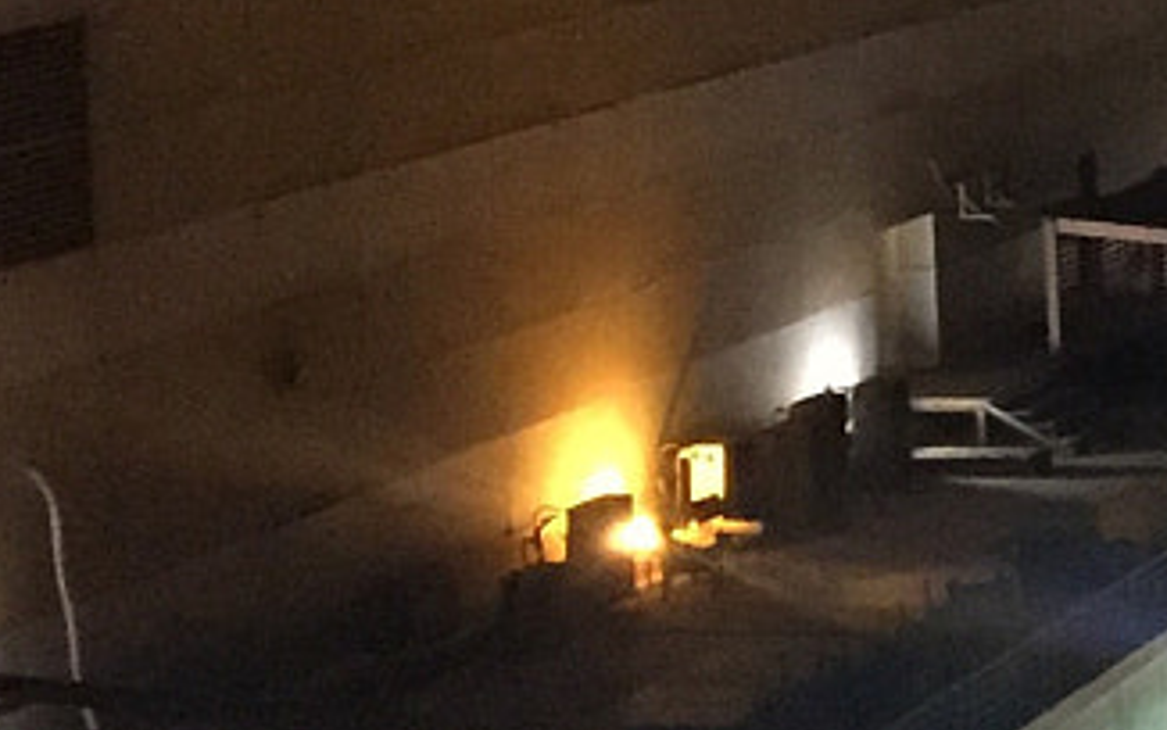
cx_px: 2814
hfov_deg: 11.4
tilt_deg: -5.0
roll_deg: -1.3
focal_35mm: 151
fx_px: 4804
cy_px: -47
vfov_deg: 8.6
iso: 320
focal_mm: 4.15
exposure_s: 1/17
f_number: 2.2
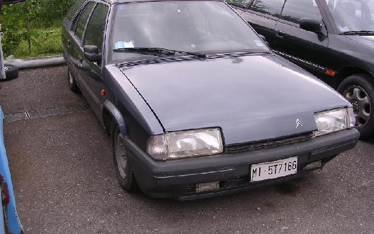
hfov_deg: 48.2
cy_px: 92
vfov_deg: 31.1
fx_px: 418
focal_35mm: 41
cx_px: 186
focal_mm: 5.8
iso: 100
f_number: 2.8
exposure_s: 1/158
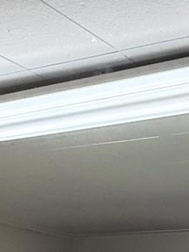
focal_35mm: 94
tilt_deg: -5.3
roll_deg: -1.1
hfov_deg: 15.1
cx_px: 232
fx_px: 685
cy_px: 438
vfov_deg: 17.4
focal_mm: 2.22
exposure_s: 1/120
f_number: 2.2
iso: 250
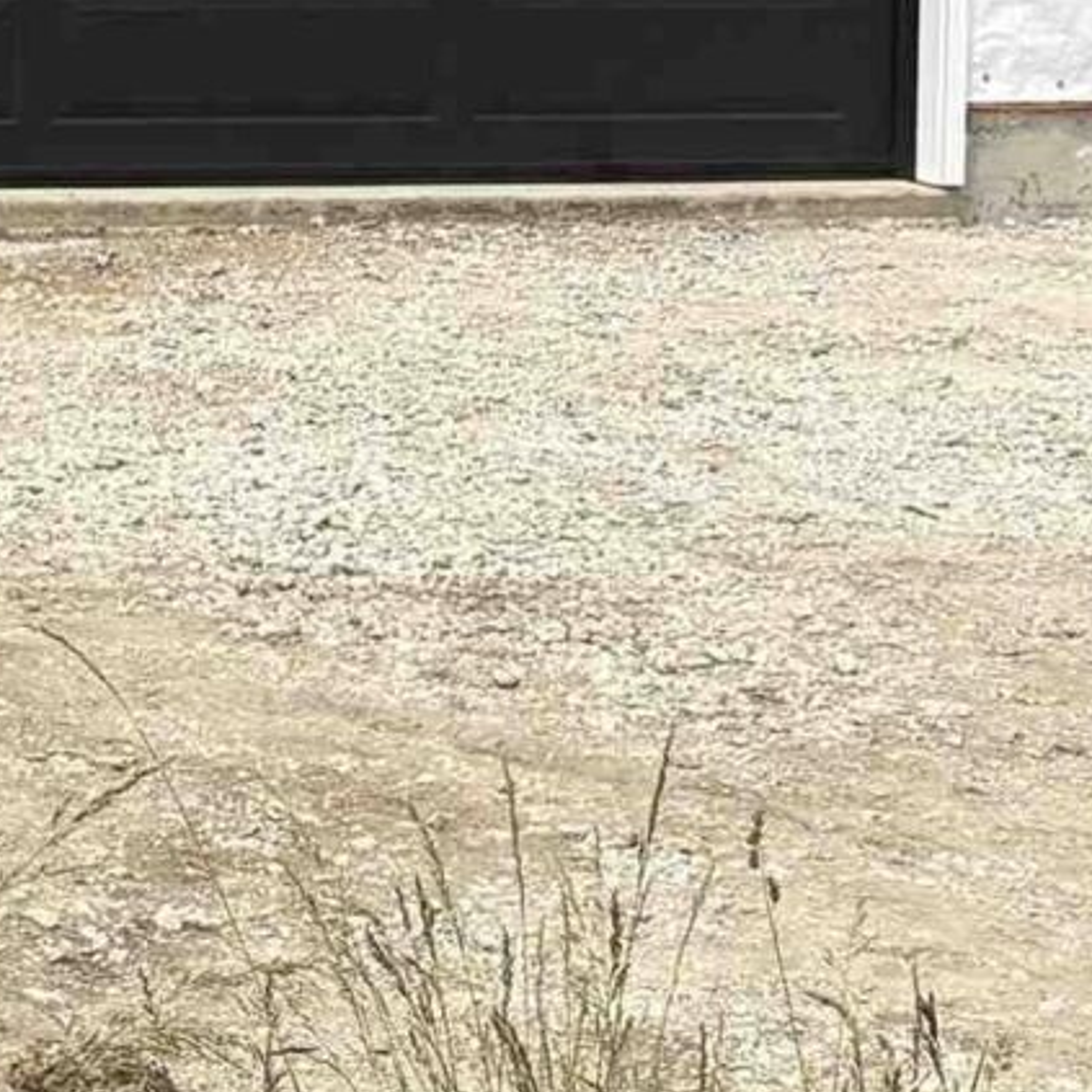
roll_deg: -0.2
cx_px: -989
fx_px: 4961
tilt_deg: -2.9
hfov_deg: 11.5
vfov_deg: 12.5
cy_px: 163
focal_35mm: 139
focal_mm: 5.96
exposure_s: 1/5348
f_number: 1.6
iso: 50
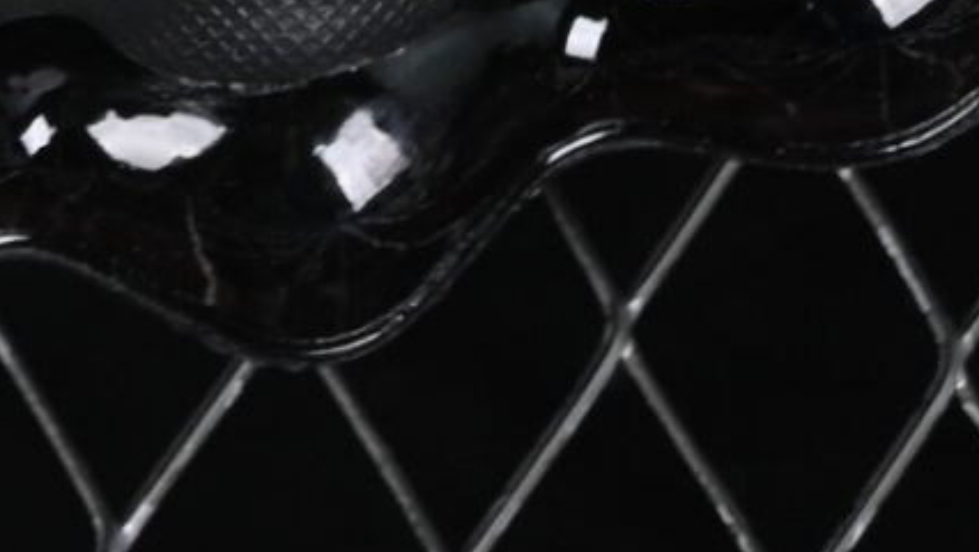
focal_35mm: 472
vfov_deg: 2.5
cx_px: -1144
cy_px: -1264
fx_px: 12257
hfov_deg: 4.5
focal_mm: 50
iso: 160
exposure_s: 1/60
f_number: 6.3
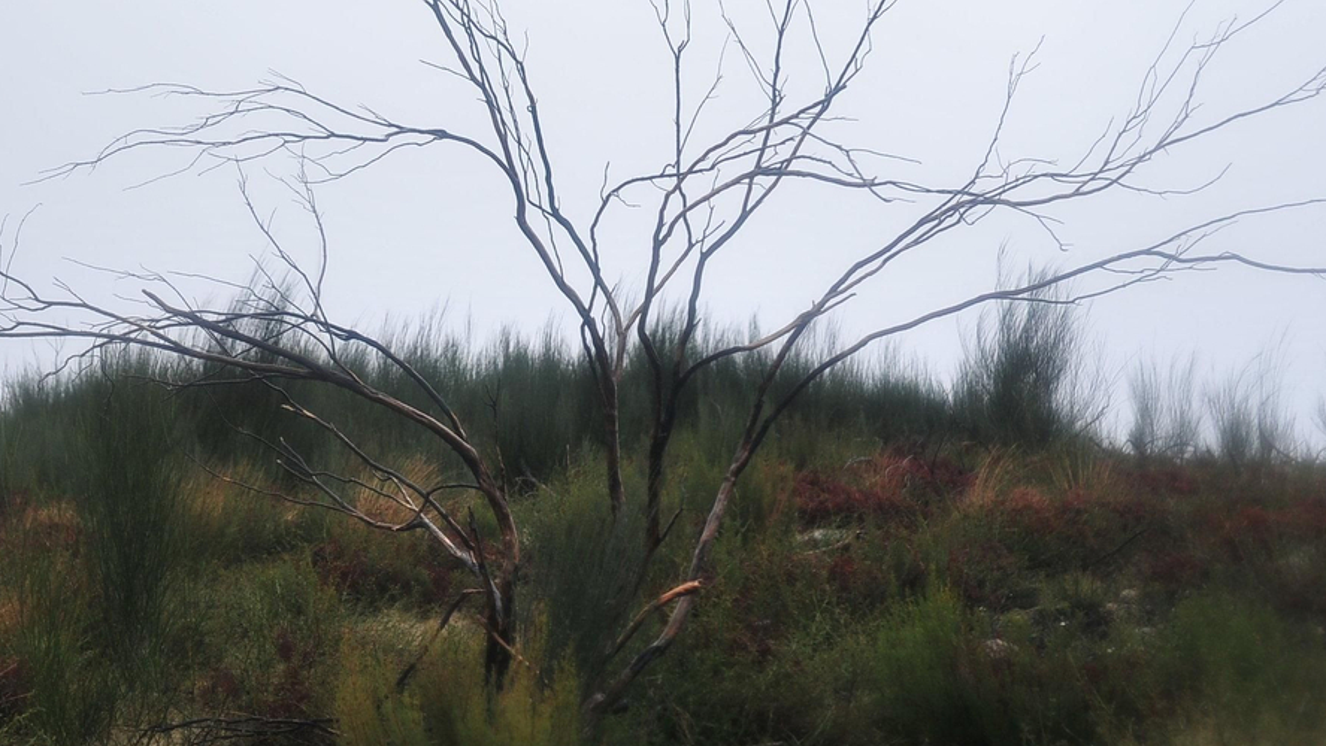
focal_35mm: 66
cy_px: 241
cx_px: 382
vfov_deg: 18.2
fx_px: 2321
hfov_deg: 31.5
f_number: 4
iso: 400
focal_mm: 35
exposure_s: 1/640
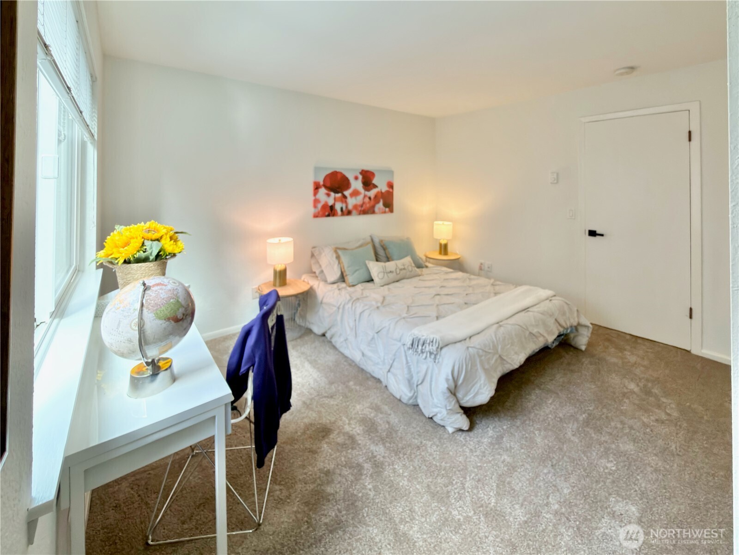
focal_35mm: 14
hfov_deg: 102.1
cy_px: 278
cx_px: 370
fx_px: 299
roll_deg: +0.1
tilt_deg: -5.9
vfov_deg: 85.7
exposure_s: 1/40
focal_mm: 2.22
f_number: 2.2
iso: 80
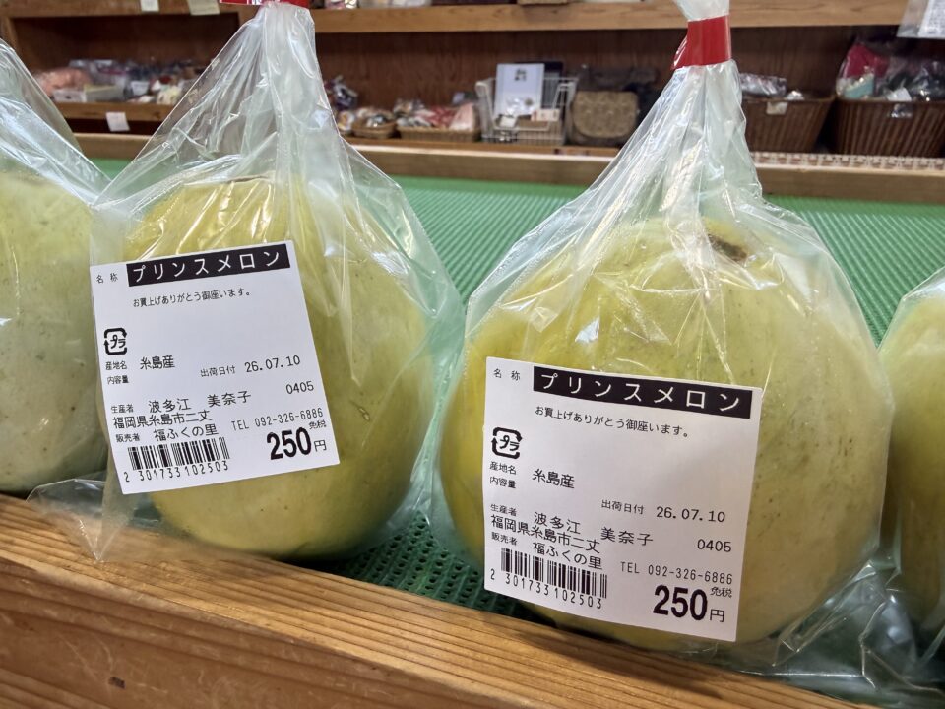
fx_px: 655
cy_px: 354
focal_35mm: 24
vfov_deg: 56.8
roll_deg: +1.7
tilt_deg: -26.5
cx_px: 472
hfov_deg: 71.6
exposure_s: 1/120
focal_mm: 2.22
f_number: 2.2
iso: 125
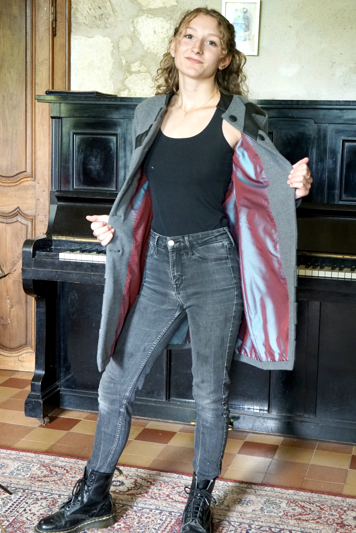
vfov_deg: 44.5
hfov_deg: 30.5
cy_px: 266
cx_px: 178
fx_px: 652
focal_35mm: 44
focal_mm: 44
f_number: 7.1
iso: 6400
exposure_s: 1/30
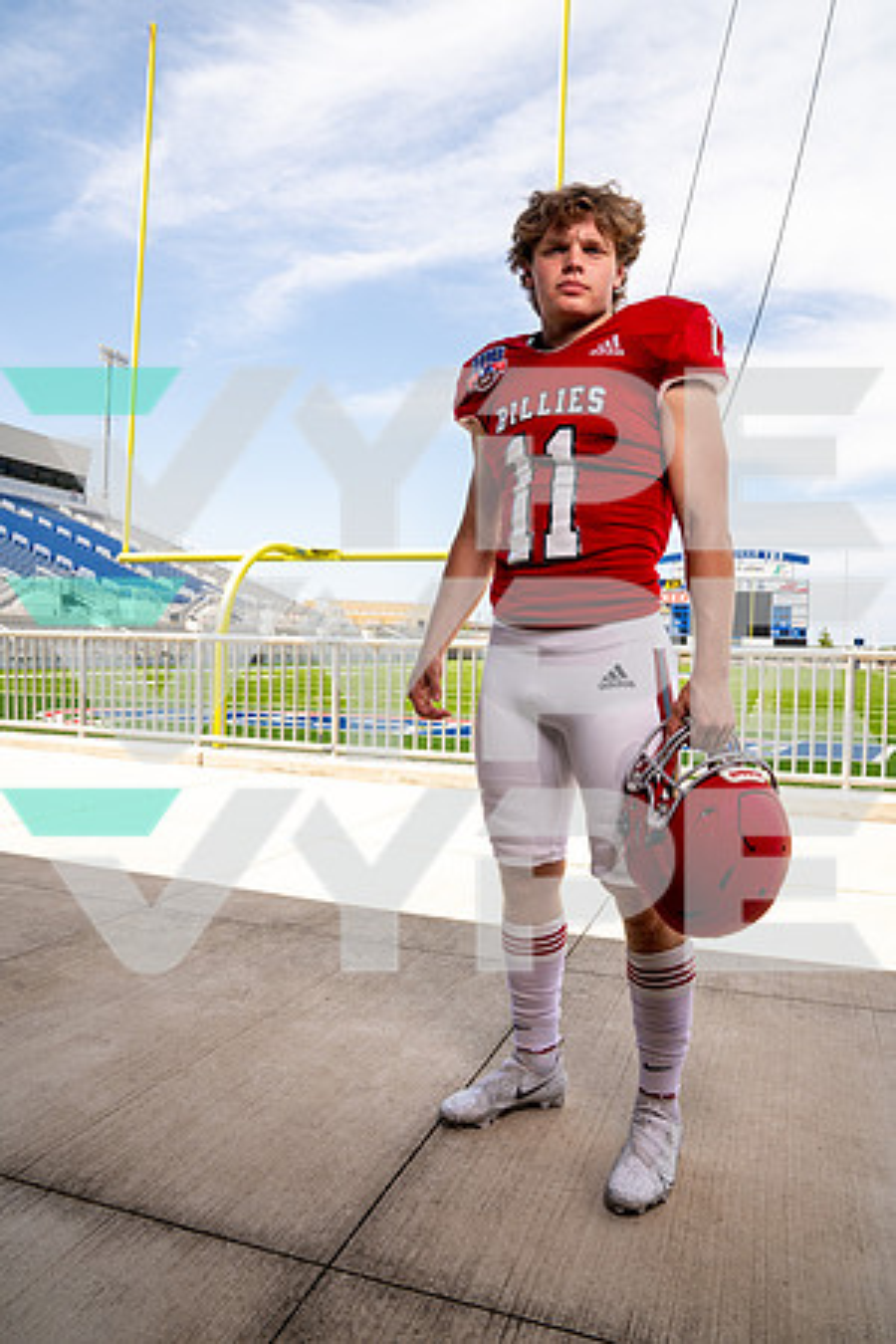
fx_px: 896
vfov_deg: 73.7
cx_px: 448
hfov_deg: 53.1
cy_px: 672
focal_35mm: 24
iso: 100
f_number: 9
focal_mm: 24
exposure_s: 1/125
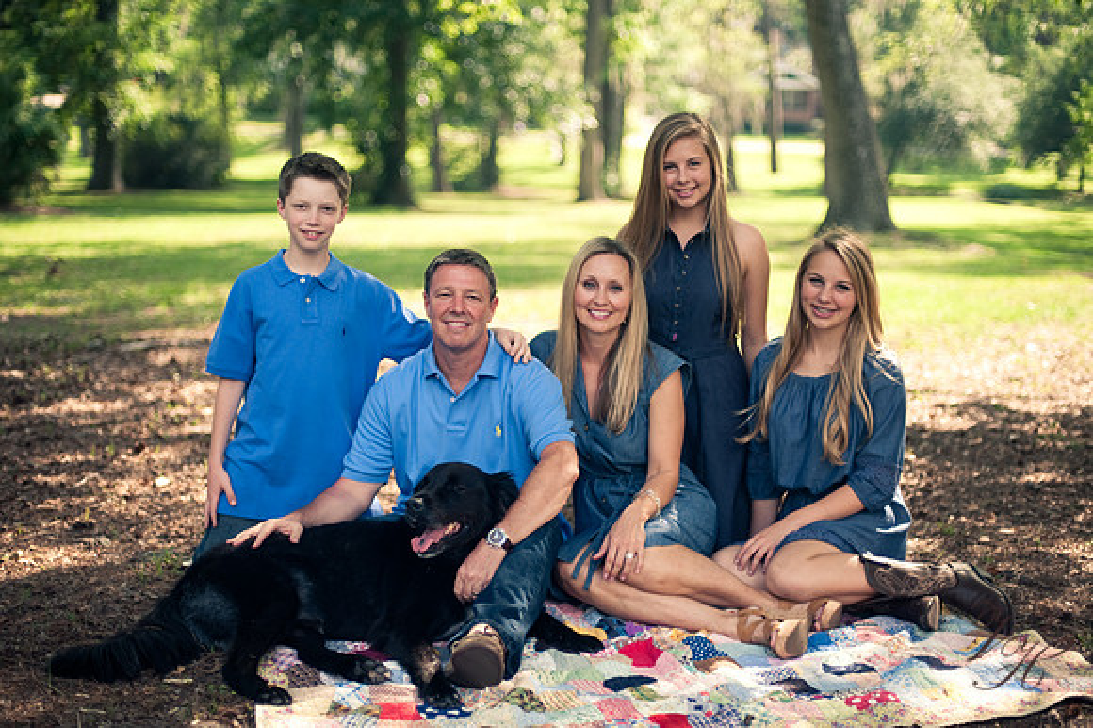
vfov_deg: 27.0
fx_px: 1517
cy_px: 364
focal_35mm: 50
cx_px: 546
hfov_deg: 39.6
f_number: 1.8
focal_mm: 50
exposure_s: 1/1000
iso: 200
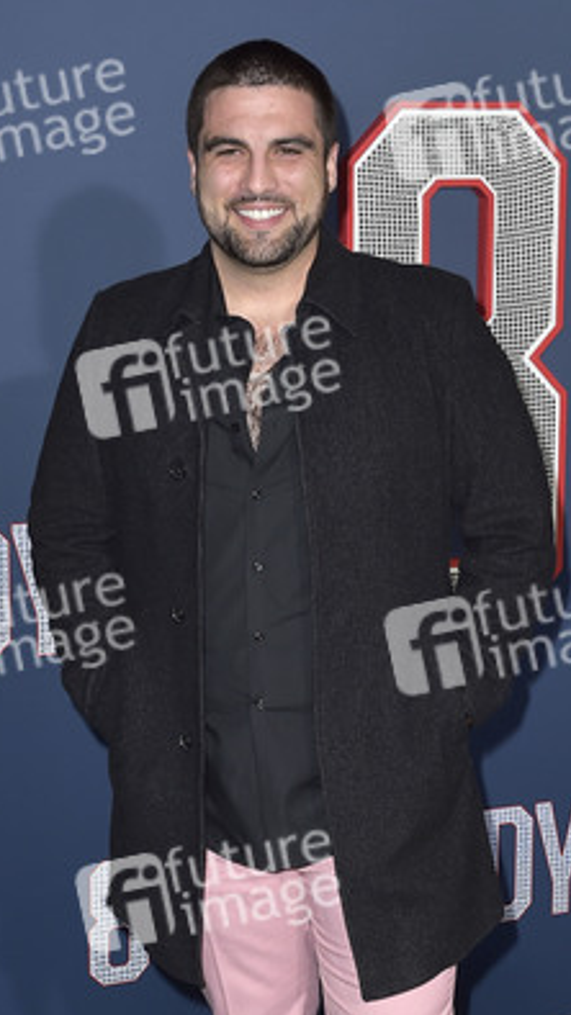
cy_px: 506
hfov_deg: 23.5
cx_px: 284
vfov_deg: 40.6
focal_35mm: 51
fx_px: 1374
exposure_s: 1/250
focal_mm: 48
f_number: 6.3
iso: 400
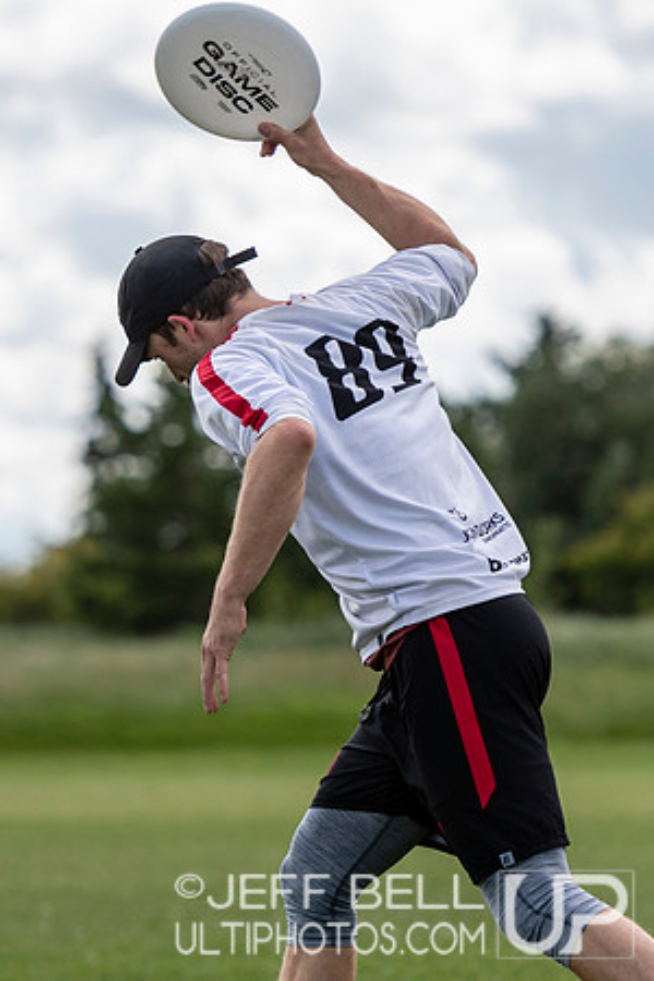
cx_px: 300
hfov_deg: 3.5
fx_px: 10816
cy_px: 558
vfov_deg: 5.2
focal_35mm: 397
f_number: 4
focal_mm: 155
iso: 160
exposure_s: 1/1250
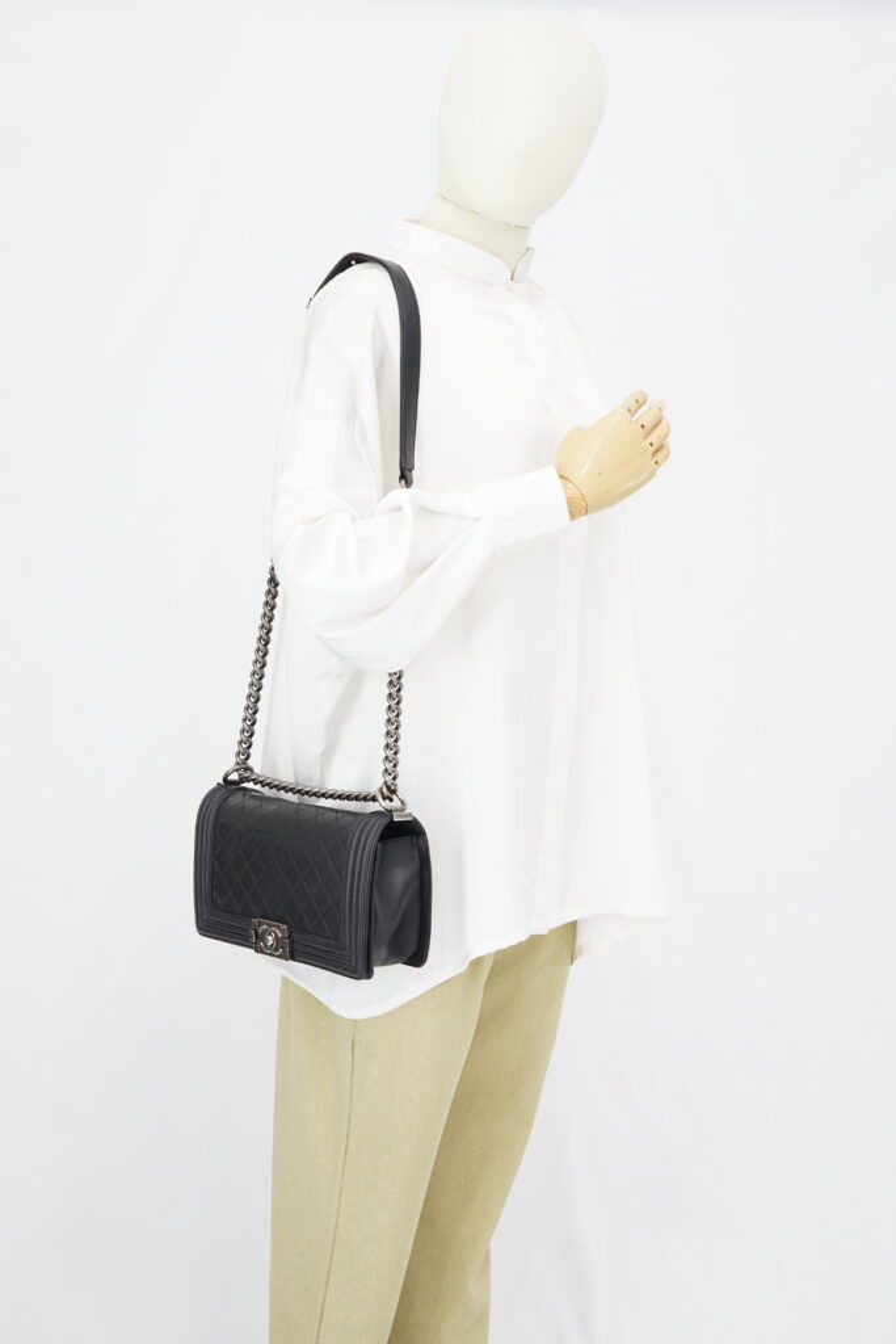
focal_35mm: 50
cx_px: 448
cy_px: 672
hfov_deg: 27.0
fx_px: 1866
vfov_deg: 39.6
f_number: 6.3
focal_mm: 50
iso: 640
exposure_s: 1/5
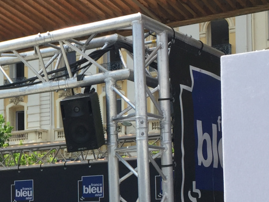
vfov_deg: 15.5
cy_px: 179
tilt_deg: +5.1
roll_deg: -0.5
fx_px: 730
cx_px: -30
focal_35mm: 94
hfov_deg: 19.9
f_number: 2.2
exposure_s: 1/1647
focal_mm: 4.15
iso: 32
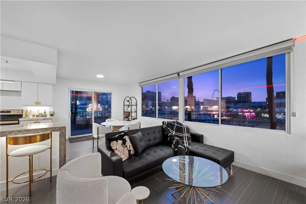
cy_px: 102
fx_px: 119
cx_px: 153
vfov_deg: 81.2
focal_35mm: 14
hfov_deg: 104.2
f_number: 8
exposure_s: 1
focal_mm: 14
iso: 500
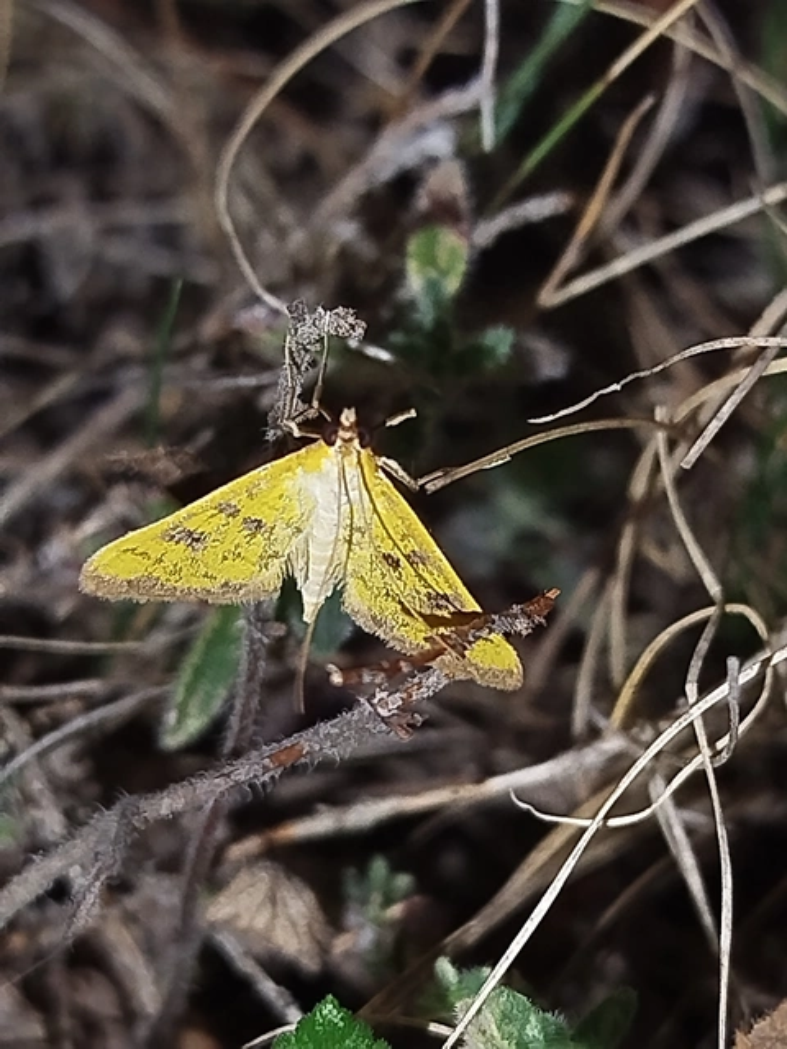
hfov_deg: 14.4
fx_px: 3122
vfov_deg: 19.1
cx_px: 394
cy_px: 524
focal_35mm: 103
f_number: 1.7
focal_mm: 5.31
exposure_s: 1/50
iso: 250
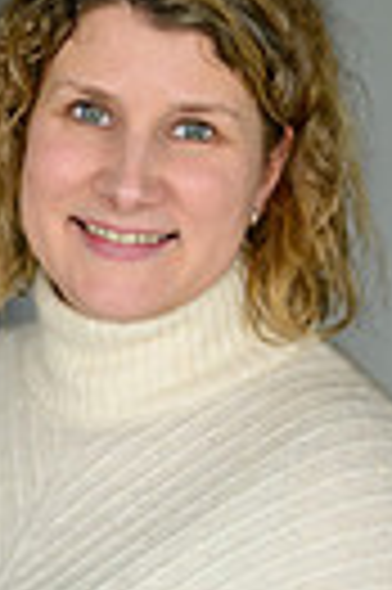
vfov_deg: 11.9
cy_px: 455
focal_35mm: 172
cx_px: 149
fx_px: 2817
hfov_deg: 8.0
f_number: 1.2
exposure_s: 1/400
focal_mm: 50
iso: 1800
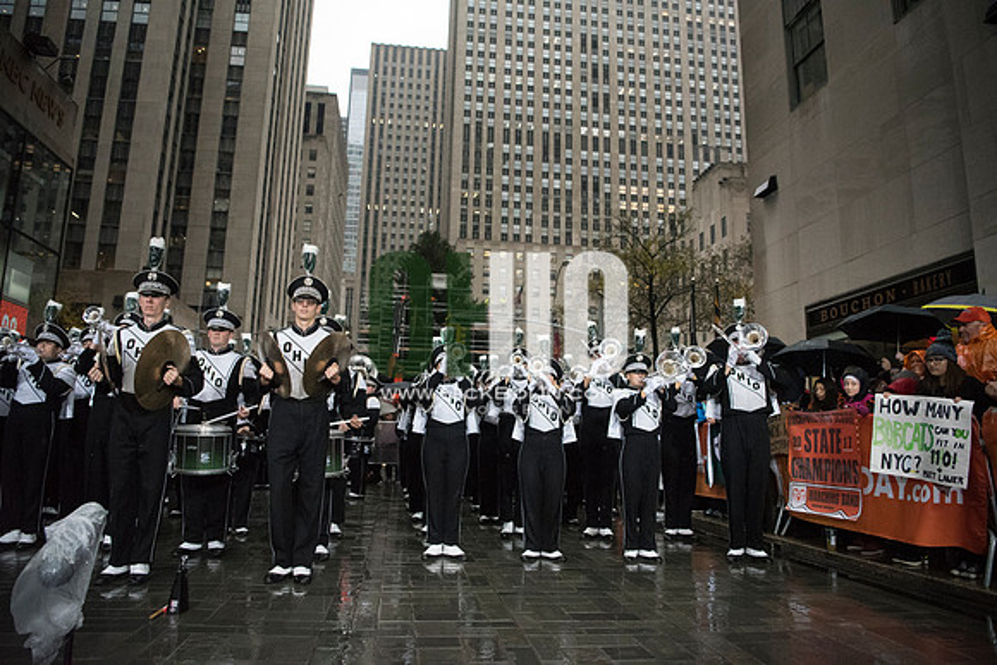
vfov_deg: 53.2
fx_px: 665
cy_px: 332
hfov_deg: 73.7
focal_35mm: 24
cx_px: 498
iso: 10000
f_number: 2.8
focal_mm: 24
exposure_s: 1/4000
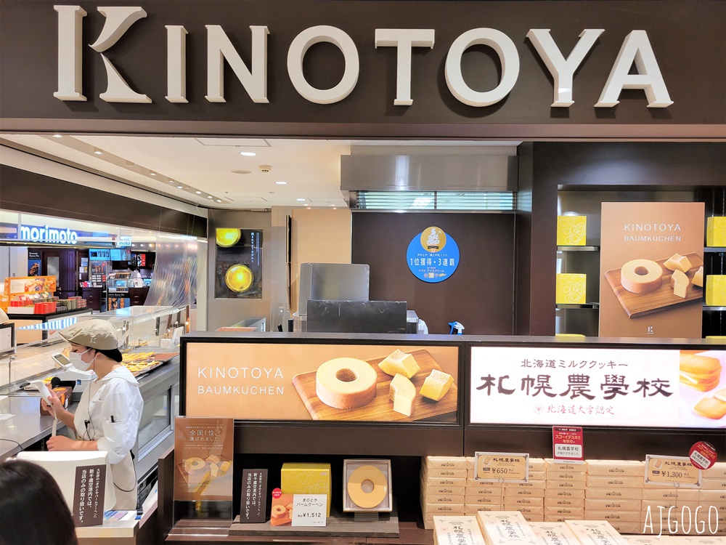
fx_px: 545
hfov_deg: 67.3
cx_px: 363
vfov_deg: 53.1
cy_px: 272
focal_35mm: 26
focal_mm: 5.4
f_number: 1.8
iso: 80
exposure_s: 1/100
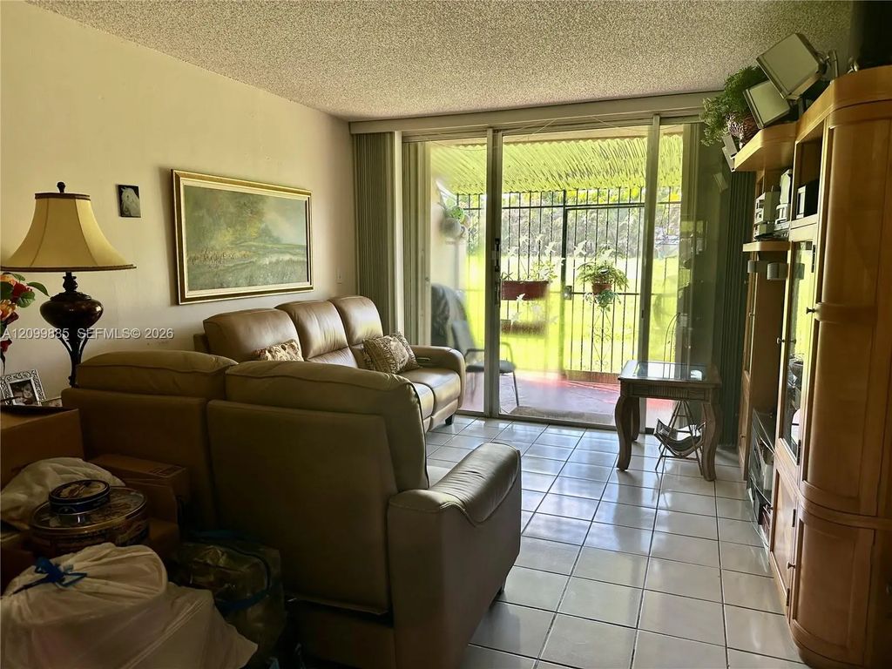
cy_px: 334
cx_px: 446
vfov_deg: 56.8
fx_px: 618
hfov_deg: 71.6
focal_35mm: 24
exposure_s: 1/121
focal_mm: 6.86
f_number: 1.78
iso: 80
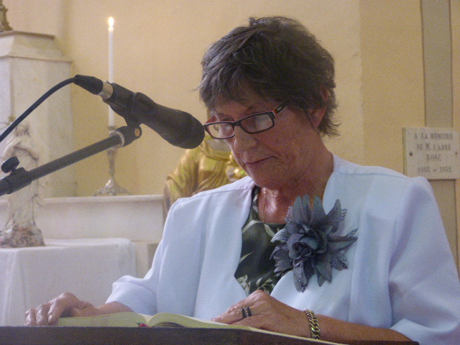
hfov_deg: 21.1
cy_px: 172
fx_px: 1236
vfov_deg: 15.9
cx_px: 230
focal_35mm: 93
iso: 800
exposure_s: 1/20
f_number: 3.4
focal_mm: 16.8
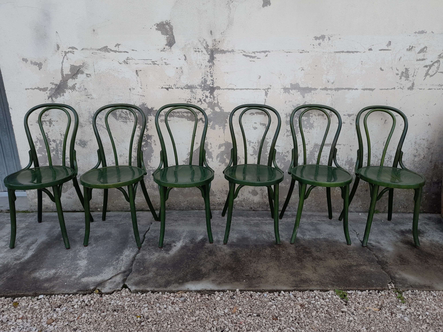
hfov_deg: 69.4
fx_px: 320
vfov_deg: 54.9
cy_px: 166
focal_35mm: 25
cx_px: 222
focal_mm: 4.6
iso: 32
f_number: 2
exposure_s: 1/120
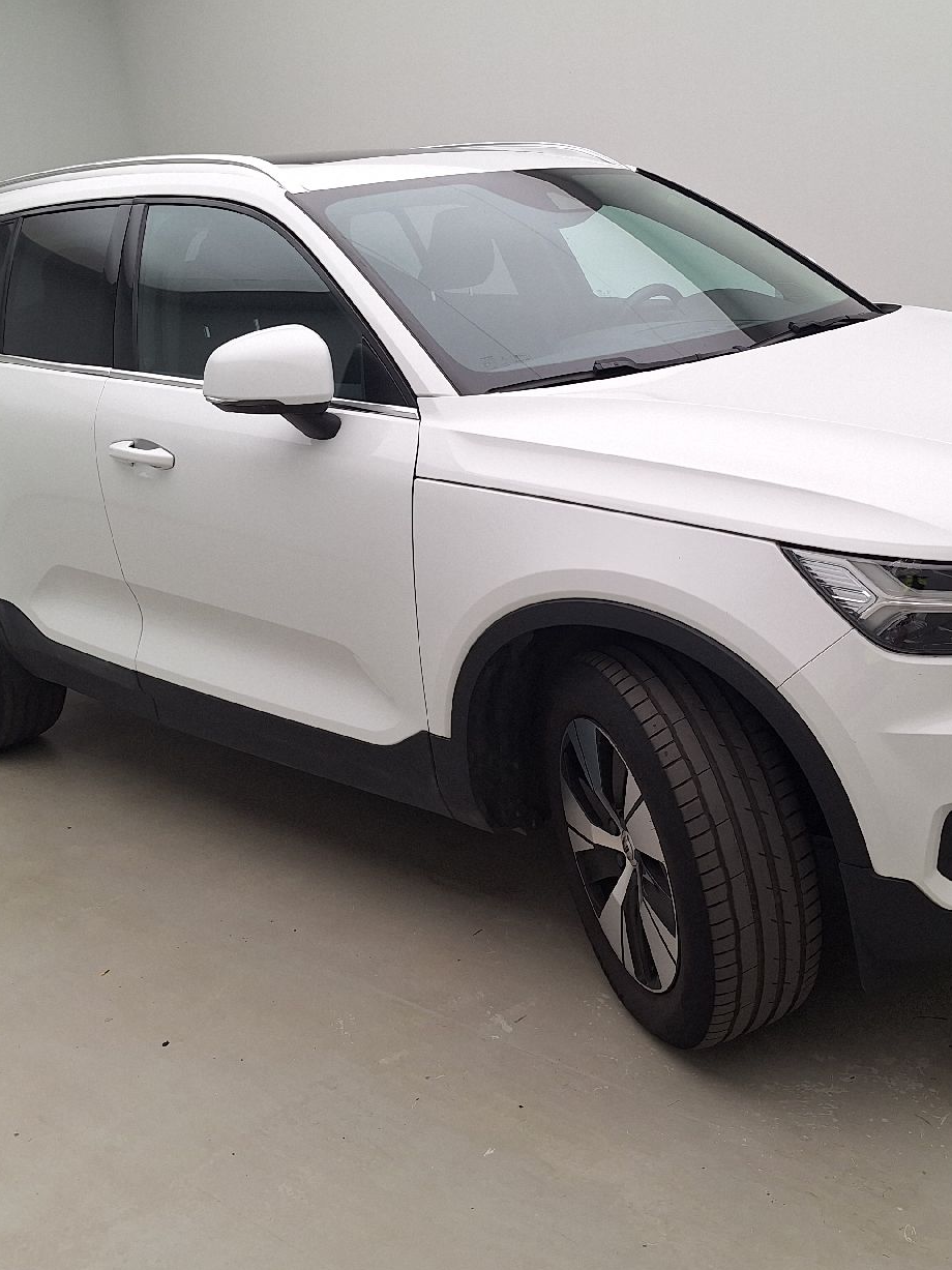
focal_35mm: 36
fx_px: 1320
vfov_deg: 51.3
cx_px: 618
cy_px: 579
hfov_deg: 39.3
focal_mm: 5.54
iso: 40
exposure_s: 1/131
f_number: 1.8
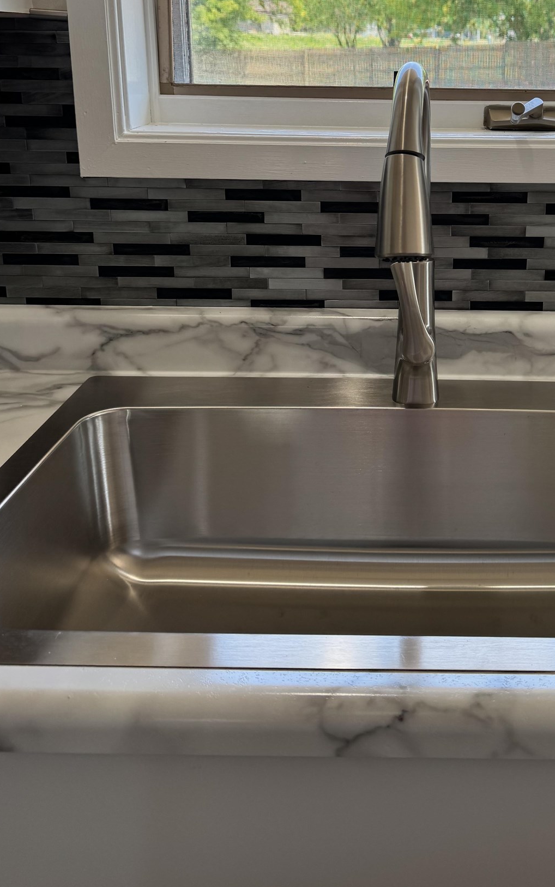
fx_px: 871
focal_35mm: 36
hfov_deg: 34.5
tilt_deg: -13.9
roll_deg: -0.2
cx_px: 421
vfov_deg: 52.7
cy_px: 276
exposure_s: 1/120
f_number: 1.78
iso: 64
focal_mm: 6.76
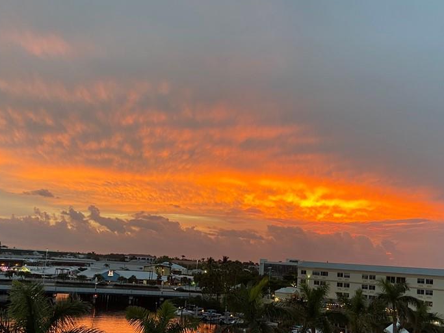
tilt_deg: +3.3
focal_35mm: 39
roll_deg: -3.6
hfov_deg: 47.6
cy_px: 234
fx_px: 500
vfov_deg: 36.3
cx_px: 178
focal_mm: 4.25
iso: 125
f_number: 1.8
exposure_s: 1/72
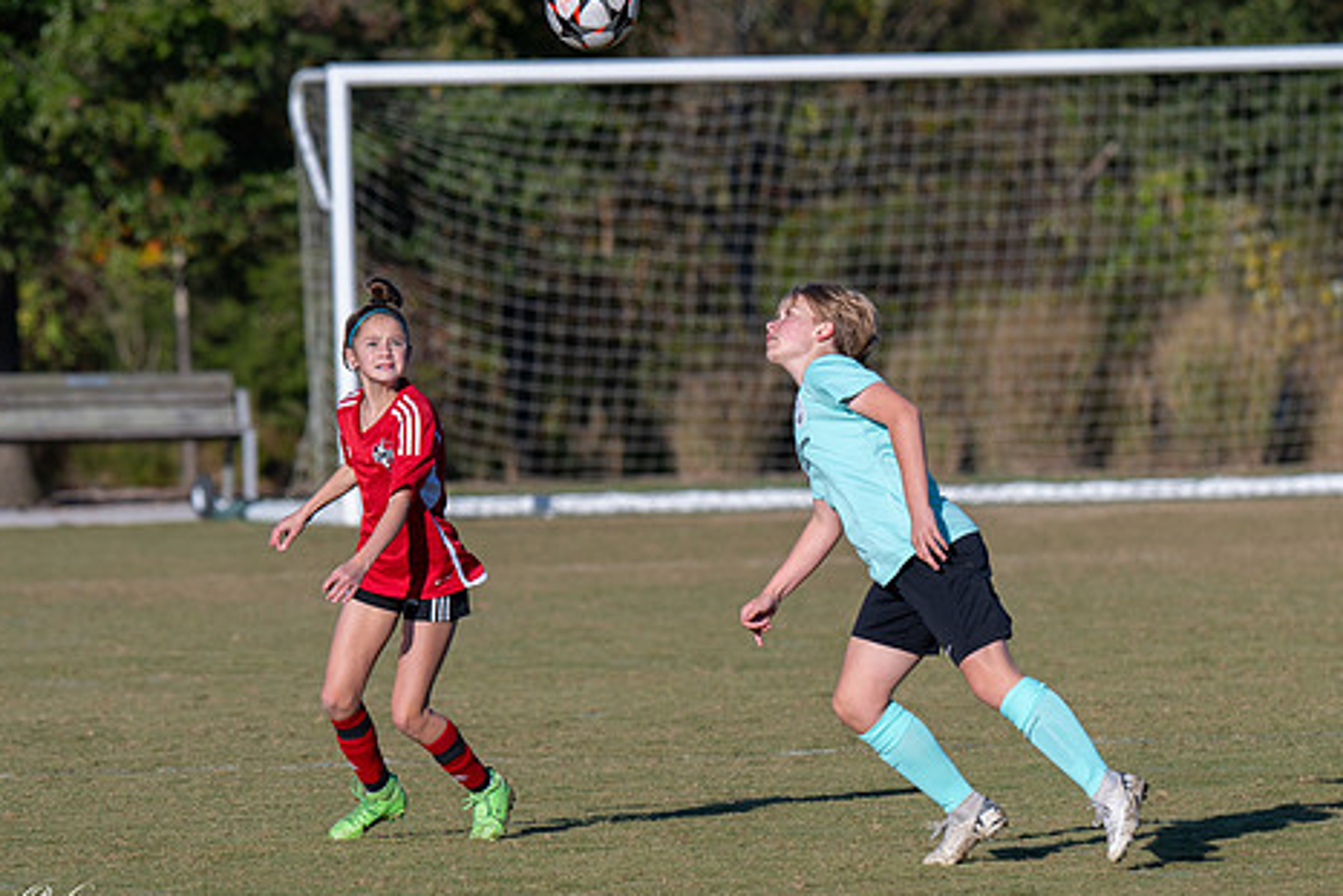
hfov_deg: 4.3
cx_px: 764
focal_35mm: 482
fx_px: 17986
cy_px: 561
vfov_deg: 2.9
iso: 200
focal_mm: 300
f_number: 6
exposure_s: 1/1000
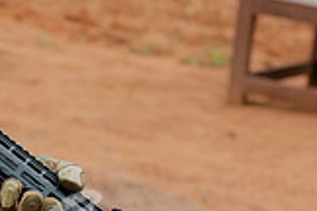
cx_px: -12
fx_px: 1576
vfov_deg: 7.7
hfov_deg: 11.4
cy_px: 79
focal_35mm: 179
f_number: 4
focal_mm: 50
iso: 800
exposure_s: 1/320
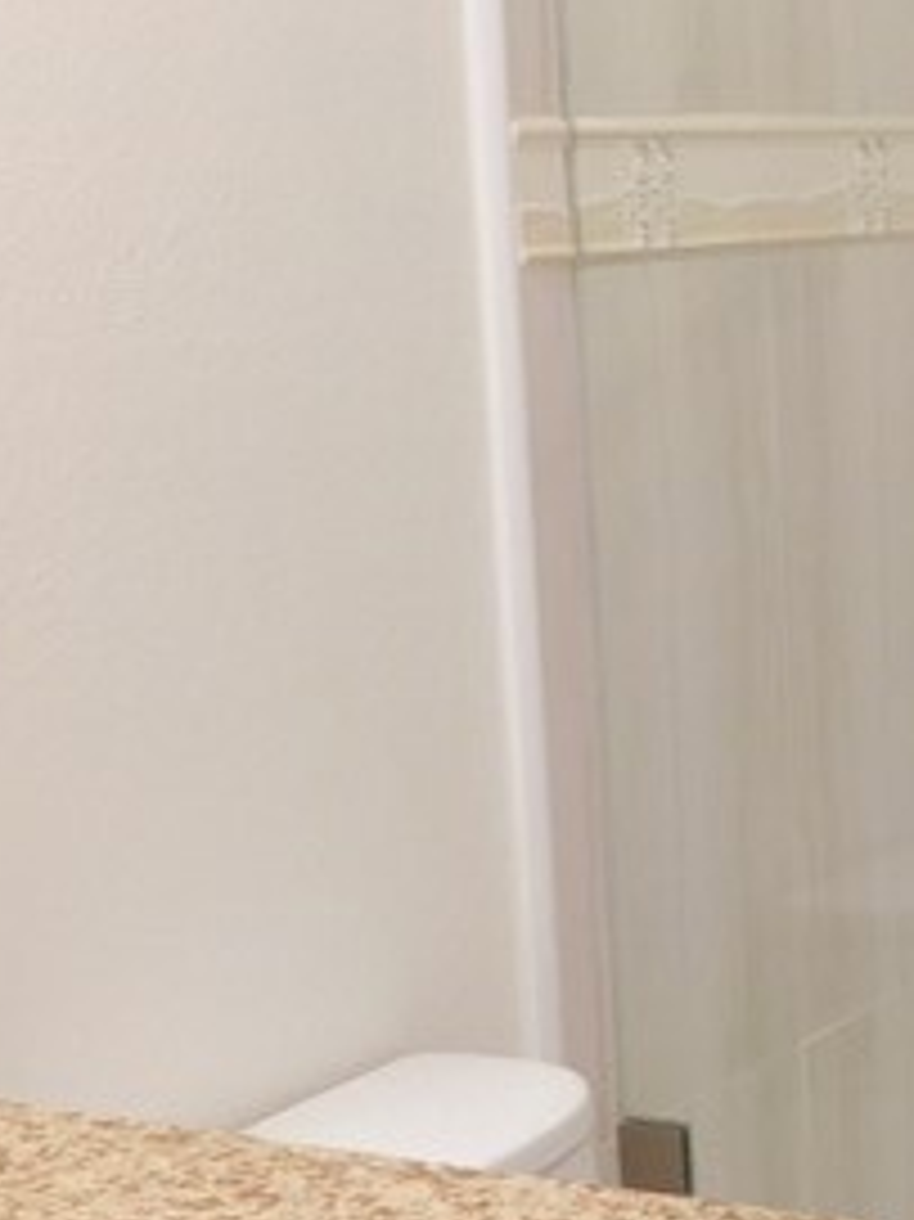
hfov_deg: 16.0
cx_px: 1225
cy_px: 482
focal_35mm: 87
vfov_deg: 22.5
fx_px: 3065
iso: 125
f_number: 3
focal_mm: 4
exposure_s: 1/30
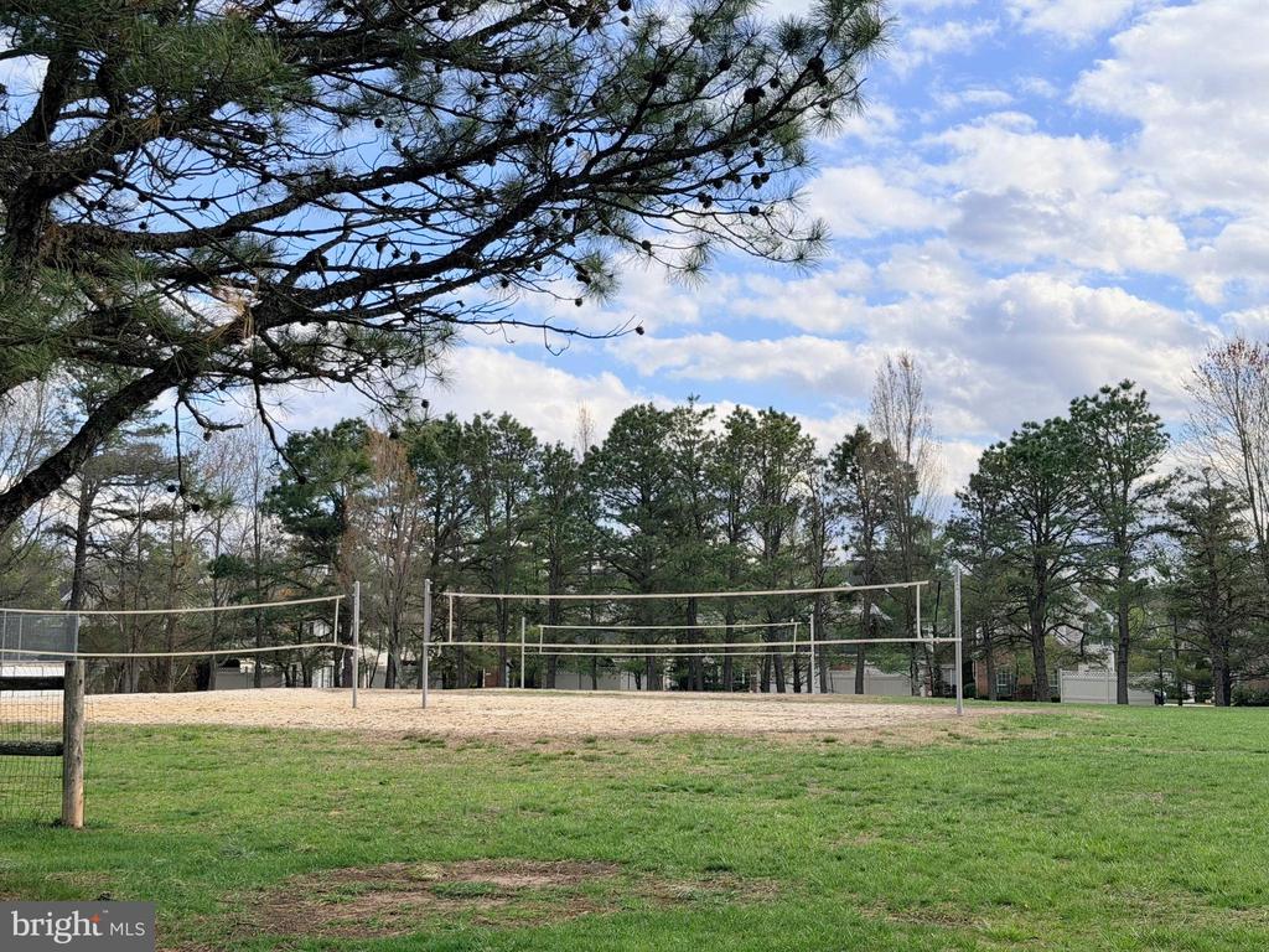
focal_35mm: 48
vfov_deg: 30.3
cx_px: 634
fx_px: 1760
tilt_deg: +5.7
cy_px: 476
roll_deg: -1.0
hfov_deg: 39.7
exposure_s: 1/1795
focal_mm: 6.76
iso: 100
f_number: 1.78
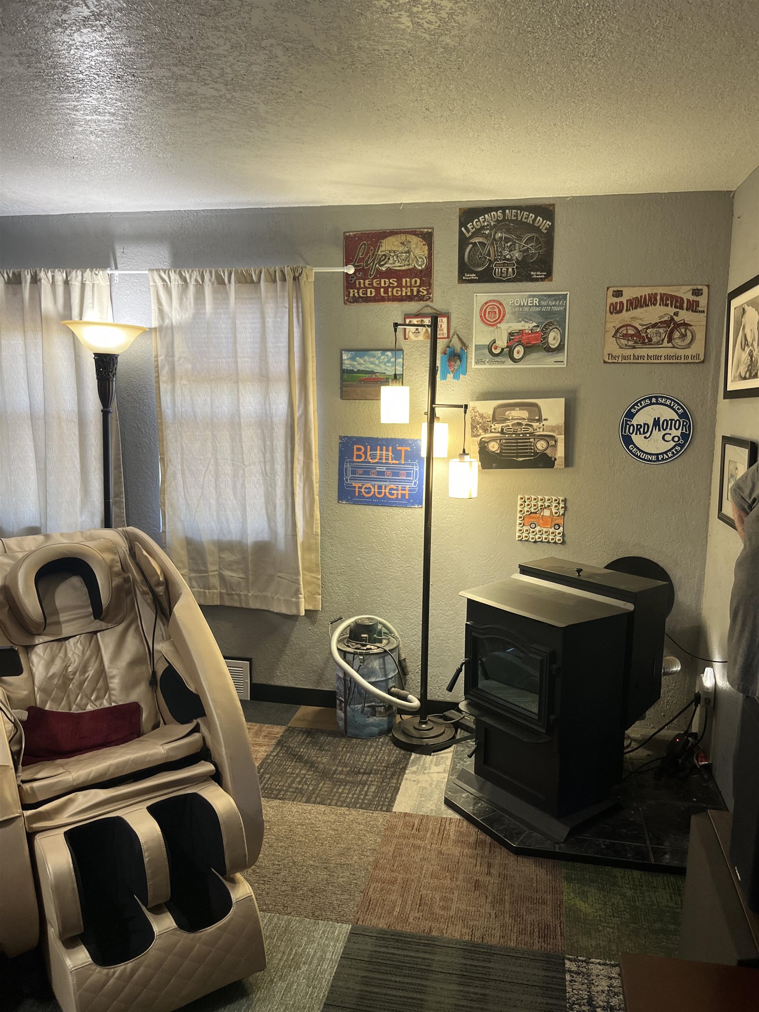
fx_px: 760
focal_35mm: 26
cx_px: 380
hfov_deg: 53.1
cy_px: 506
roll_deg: -1.0
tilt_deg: -10.4
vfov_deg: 67.3
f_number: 1.6
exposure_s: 1/60
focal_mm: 5.1
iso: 80
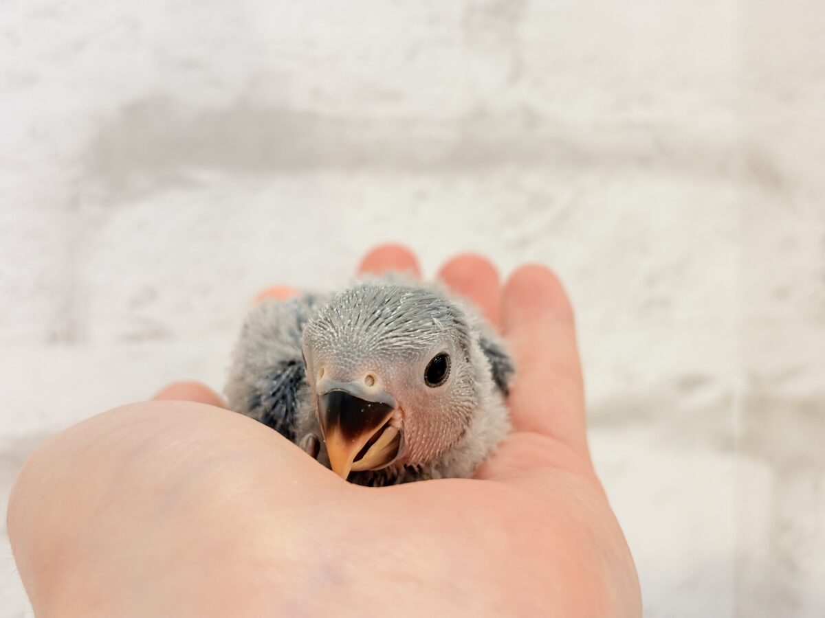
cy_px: 309
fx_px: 1239
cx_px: 412
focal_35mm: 52
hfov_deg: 36.8
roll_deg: +2.6
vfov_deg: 28.0
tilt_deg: -1.4
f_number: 1.6
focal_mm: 5.96
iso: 50
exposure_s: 1/50
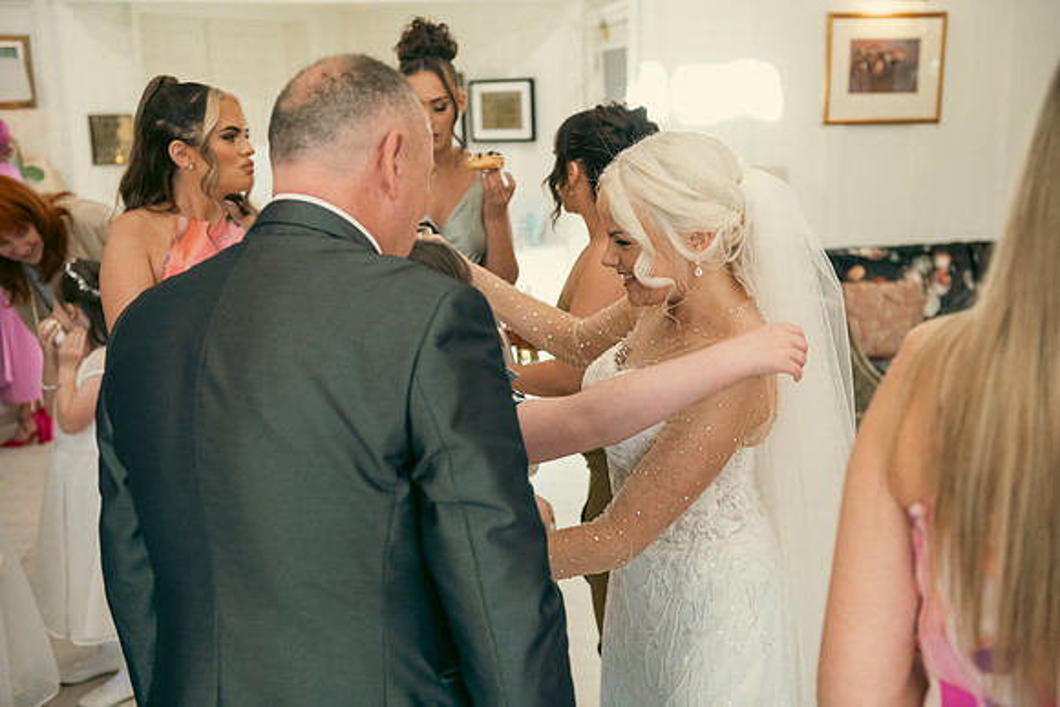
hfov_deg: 46.4
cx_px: 530
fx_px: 1237
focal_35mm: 42
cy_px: 354
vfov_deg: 31.9
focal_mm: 42
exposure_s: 1/160
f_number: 3.5
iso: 800
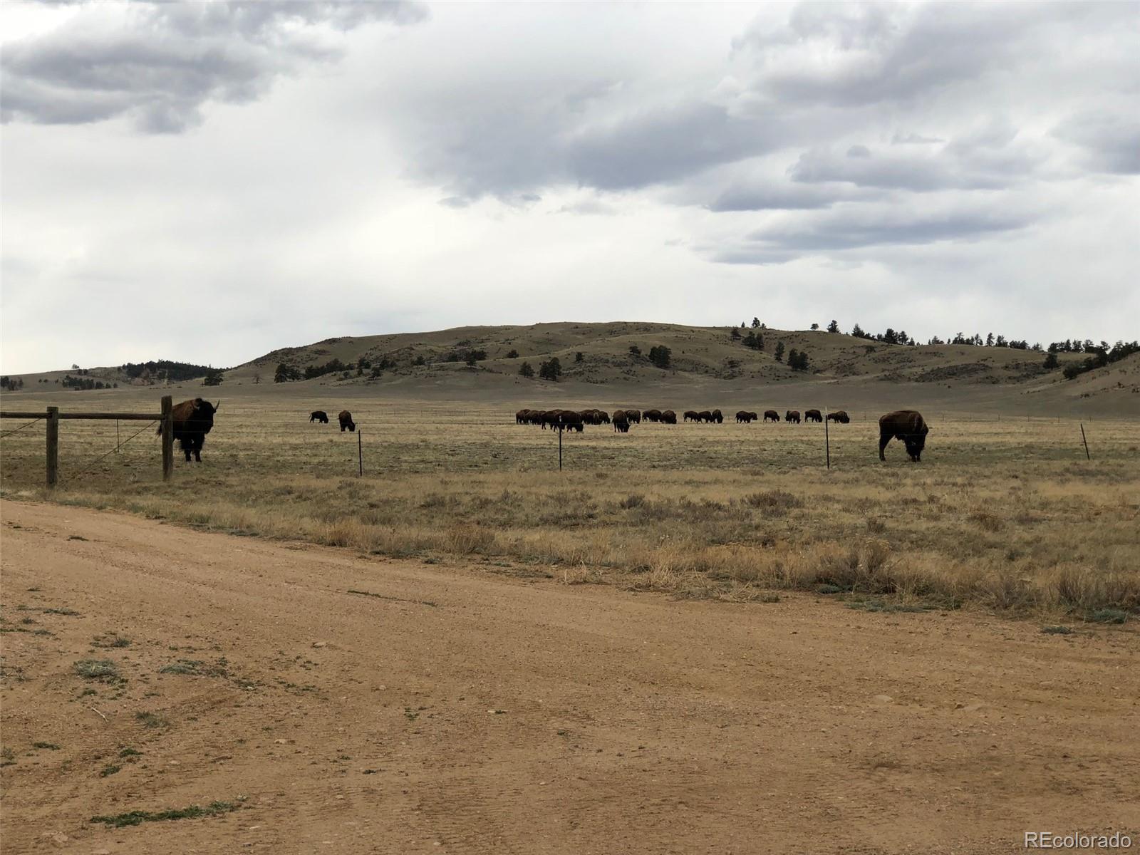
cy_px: 428
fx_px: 1877
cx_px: 570
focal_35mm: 57
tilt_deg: -0.6
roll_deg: -1.2
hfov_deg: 33.8
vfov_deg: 25.7
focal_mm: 6.6
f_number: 2.8
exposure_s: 1/1080
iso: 20
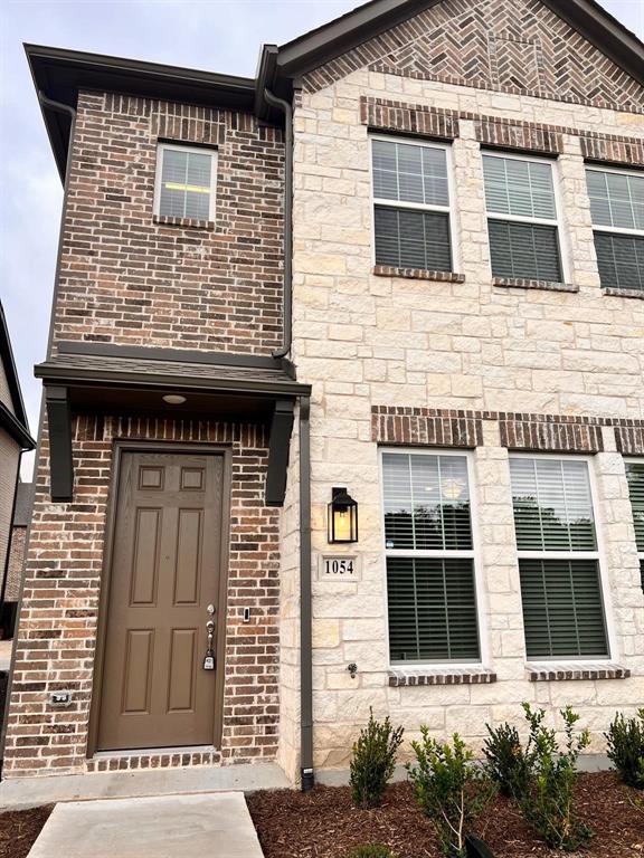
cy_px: 429
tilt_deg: +15.3
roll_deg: +0.5
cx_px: 322
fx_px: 645
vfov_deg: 67.3
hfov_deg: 53.1
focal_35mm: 26
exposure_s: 1/1412
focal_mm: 5.7
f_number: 1.5
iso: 50
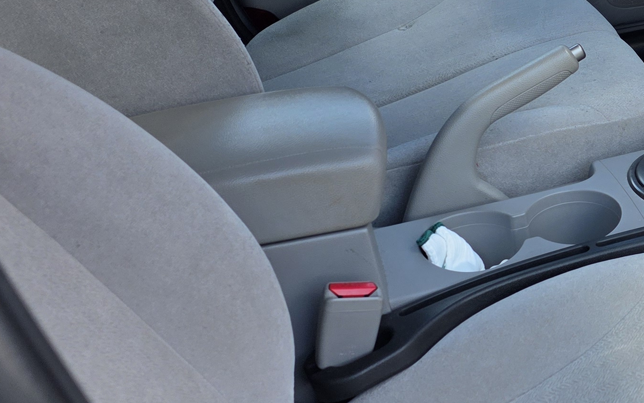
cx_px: 717
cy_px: 130
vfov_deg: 18.1
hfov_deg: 26.3
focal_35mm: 72
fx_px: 1264
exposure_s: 1/180
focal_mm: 6.3
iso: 32
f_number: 1.7
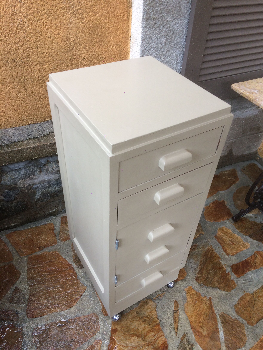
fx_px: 294
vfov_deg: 61.7
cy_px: 175
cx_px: 132
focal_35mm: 29
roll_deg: -2.0
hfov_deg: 48.2
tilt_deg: -42.2
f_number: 2.2
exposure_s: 1/33
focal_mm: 4.15
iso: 50
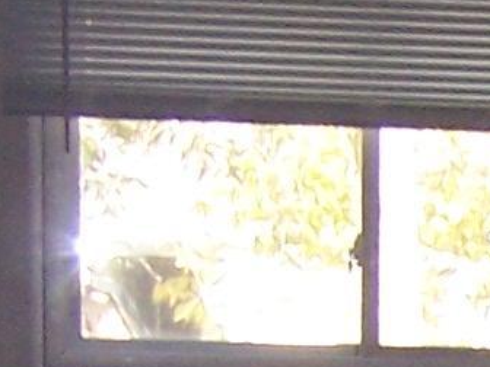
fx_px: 4119
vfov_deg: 4.9
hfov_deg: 6.3
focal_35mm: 291
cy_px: 1002
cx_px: 1382
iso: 140
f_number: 2.8
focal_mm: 6.3
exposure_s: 1/60
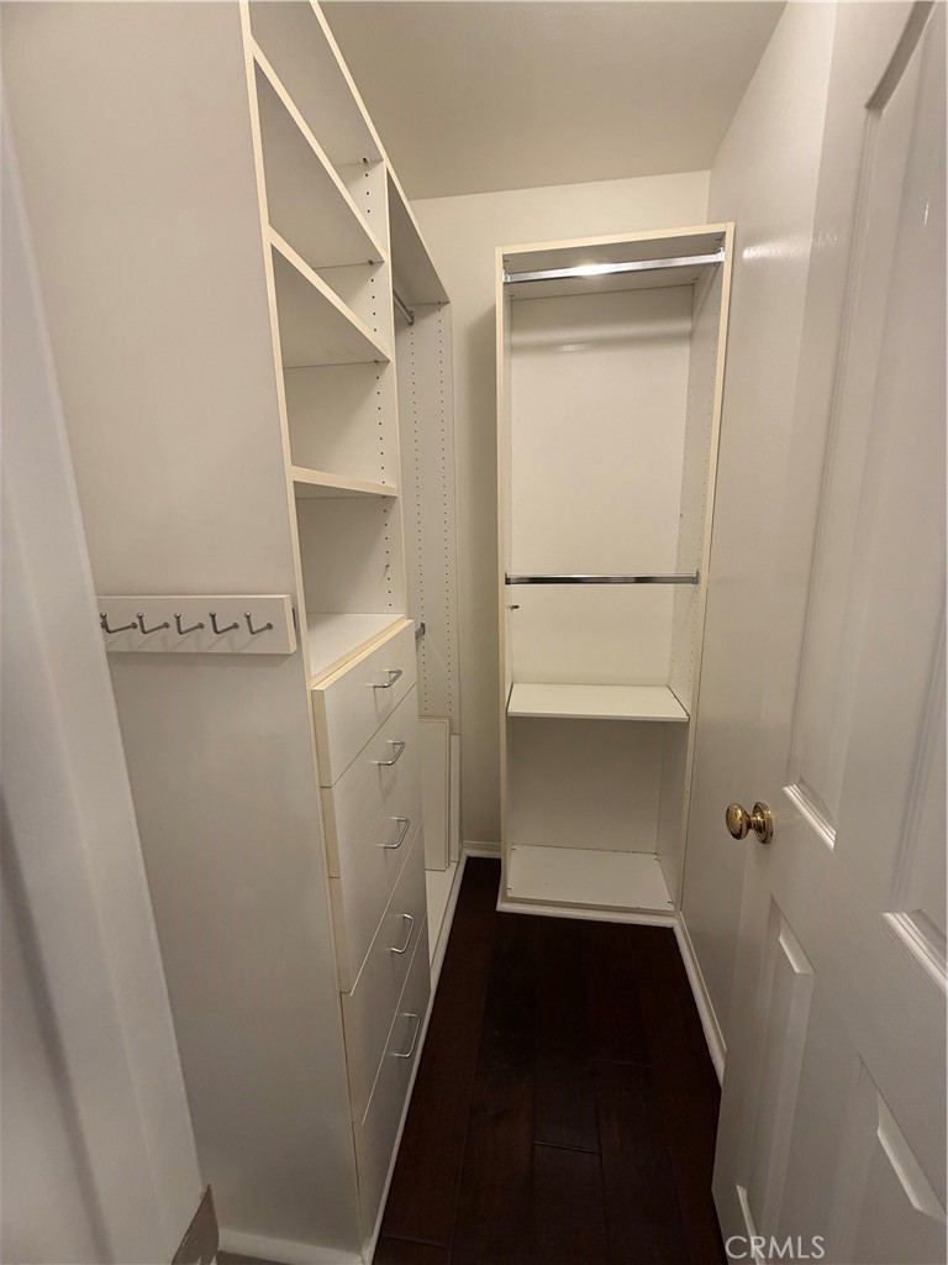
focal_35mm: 14
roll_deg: +1.8
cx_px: 474
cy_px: 632
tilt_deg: -12.8
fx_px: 511
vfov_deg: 102.1
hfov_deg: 85.7
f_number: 2.2
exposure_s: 1/60
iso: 250
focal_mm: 2.22
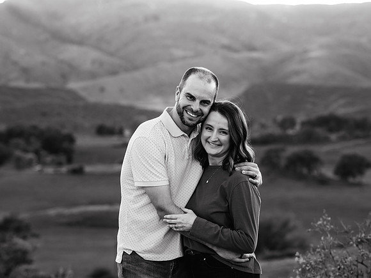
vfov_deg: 11.9
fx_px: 1334
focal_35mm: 124
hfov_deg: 15.8
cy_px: 139
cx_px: 186
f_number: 4.5
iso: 500
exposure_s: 1/160
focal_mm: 115
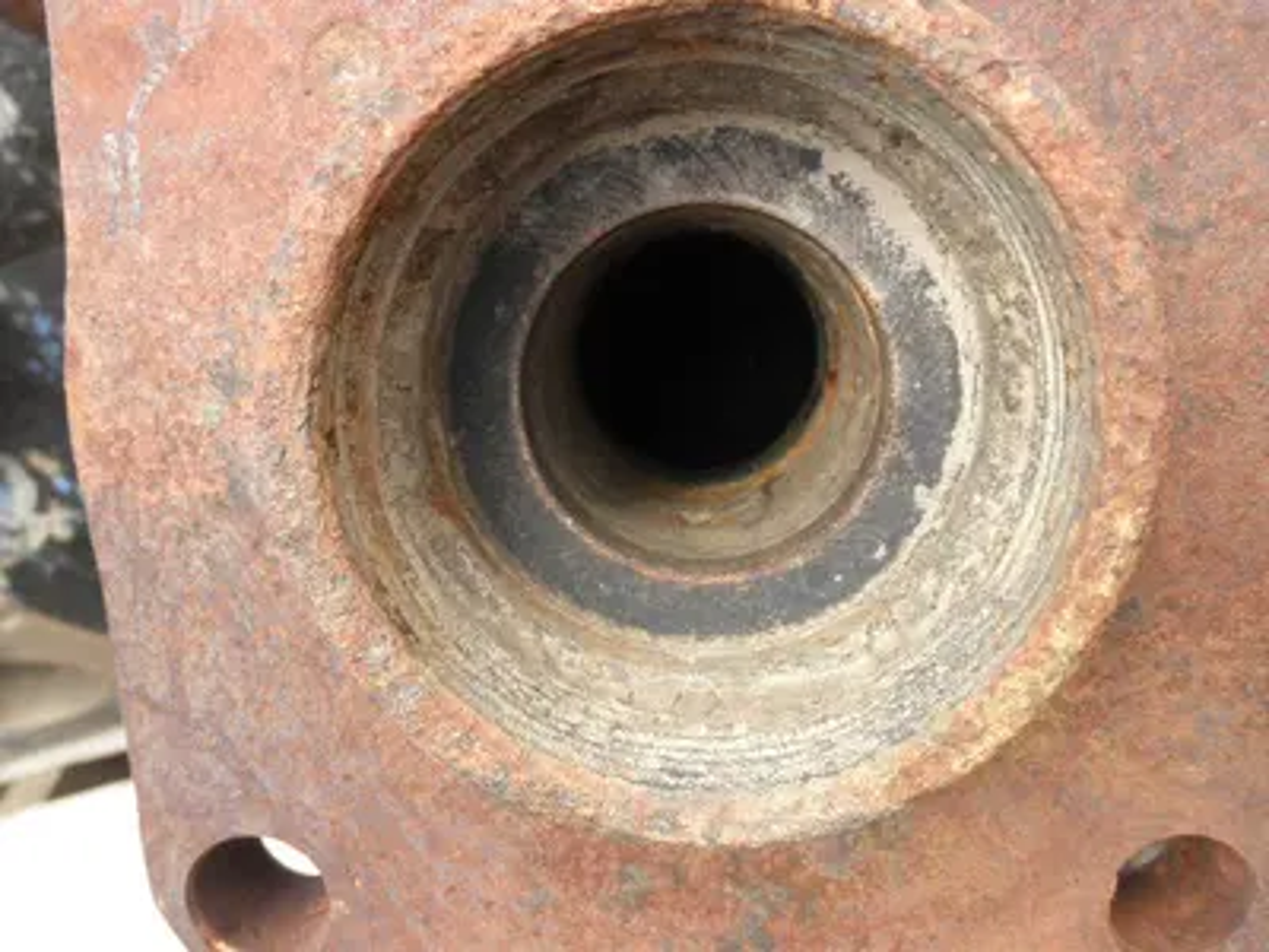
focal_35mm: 28
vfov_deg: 49.7
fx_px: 1026
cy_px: 476
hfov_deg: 63.4
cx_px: 634
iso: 64
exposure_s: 1/125
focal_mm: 5
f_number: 3
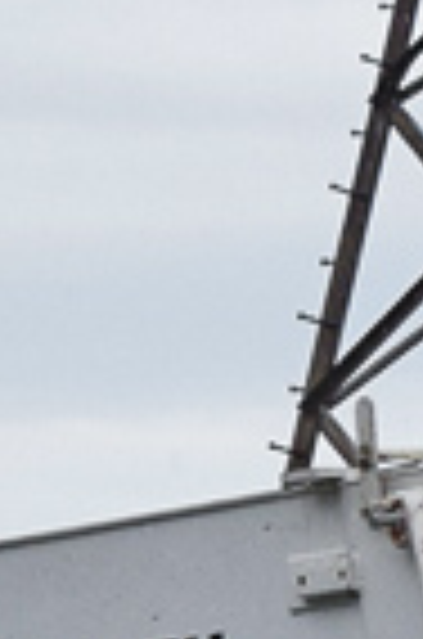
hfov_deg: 3.2
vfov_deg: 4.7
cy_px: 1138
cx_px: -4
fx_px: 7651
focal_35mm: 432
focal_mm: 34
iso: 800
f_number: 5.6
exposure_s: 1/640
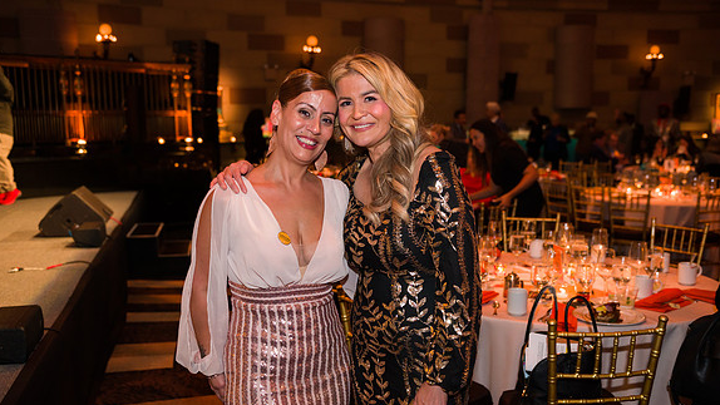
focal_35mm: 37
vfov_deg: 32.0
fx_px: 706
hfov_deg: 54.0
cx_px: 357
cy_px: 232
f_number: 4
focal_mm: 35
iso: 1600
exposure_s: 1/200
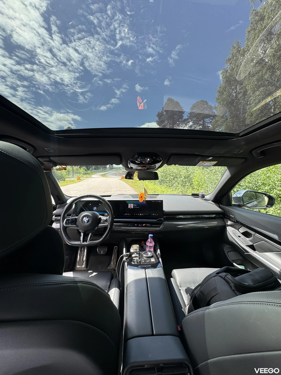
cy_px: 188
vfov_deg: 102.1
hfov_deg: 85.7
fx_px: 152
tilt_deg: -7.5
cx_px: 140
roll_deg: -0.7
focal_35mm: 14
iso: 40
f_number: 2.2
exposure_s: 1/269
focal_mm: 2.22
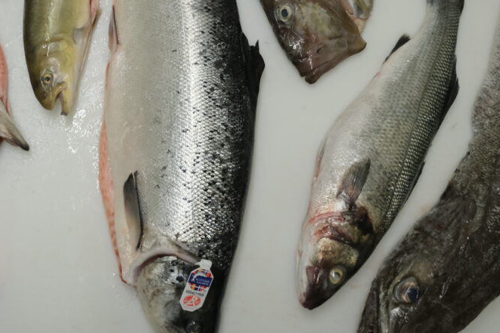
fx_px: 667
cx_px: 142
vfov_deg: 27.8
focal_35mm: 48
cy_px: 89
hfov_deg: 40.3
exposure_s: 1/125
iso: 4000
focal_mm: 20.5
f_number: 11
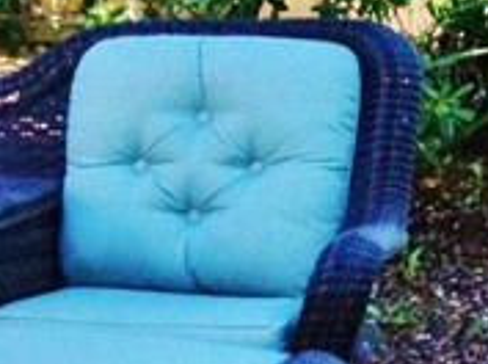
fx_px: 2856
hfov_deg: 9.4
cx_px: -312
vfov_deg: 7.3
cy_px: 143
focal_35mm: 203
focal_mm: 4.28
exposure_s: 1/120
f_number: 2.4
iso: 80
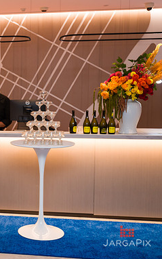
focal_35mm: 55
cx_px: -25
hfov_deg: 22.0
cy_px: 128
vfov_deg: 36.9
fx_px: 388
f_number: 3.2
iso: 800
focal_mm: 34.5
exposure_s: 1/160
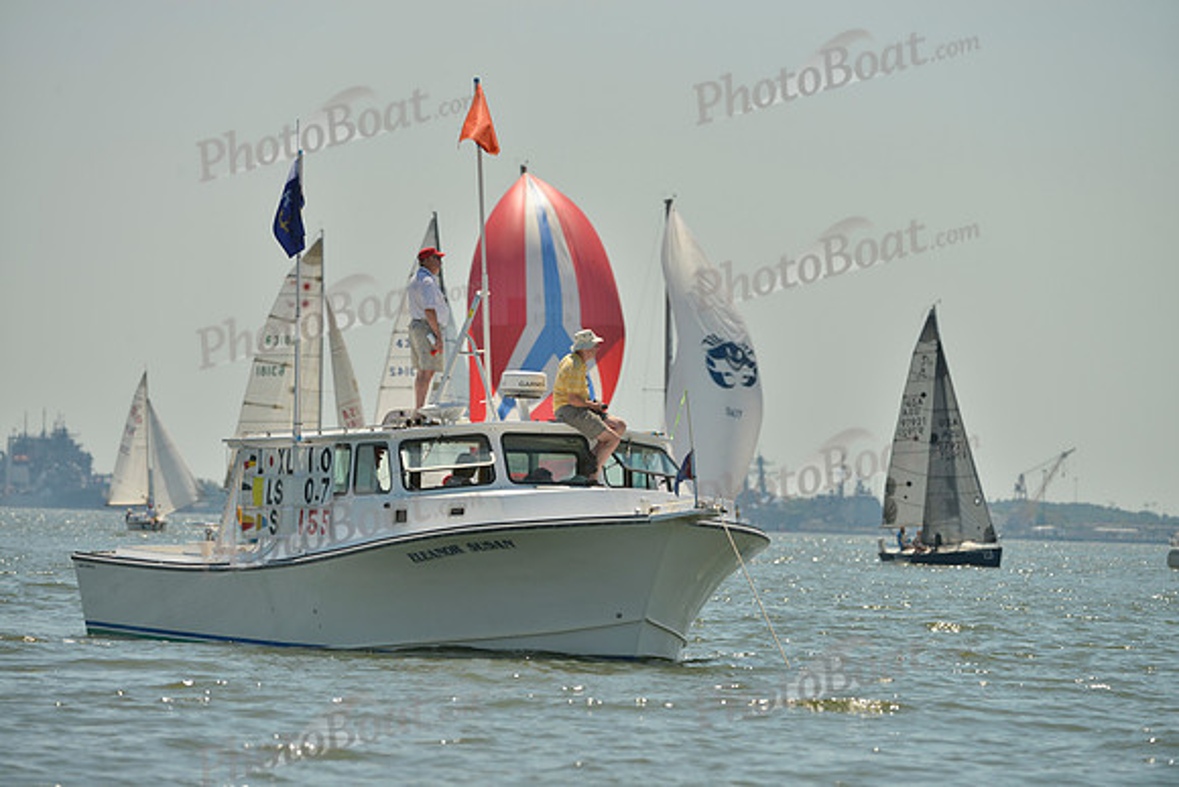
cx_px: 590
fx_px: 9172
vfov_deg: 4.9
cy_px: 394
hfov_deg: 7.4
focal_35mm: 280
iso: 200
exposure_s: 1/1600
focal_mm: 280
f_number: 6.3
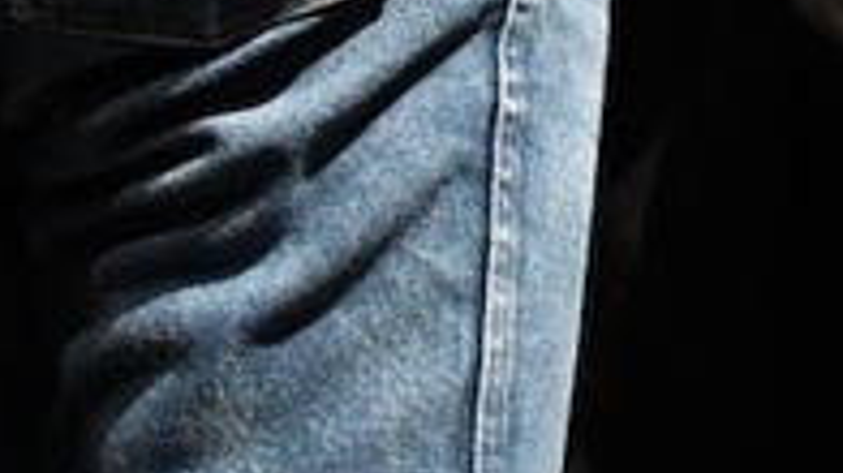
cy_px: -873
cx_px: 1118
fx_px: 6367
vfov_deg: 4.1
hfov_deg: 7.5
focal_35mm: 285
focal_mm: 35
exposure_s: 1/60
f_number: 5.6
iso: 4000
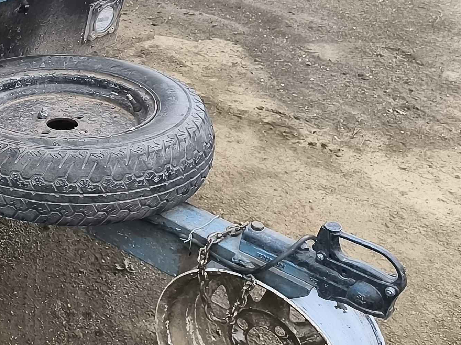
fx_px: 932
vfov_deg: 20.5
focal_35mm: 70
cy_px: 27
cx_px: -188
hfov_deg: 23.4
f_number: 1.65
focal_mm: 6.14
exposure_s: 1/125
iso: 50
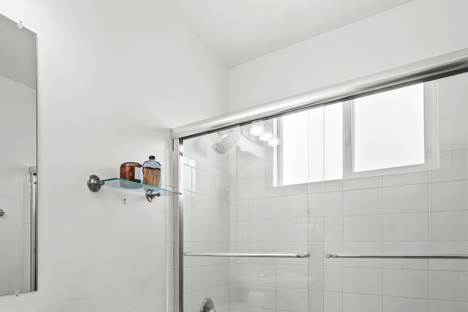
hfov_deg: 74.5
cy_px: 216
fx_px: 299
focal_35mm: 23
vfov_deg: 53.7
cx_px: 169
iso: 500
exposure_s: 1/20
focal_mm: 14
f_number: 7.1
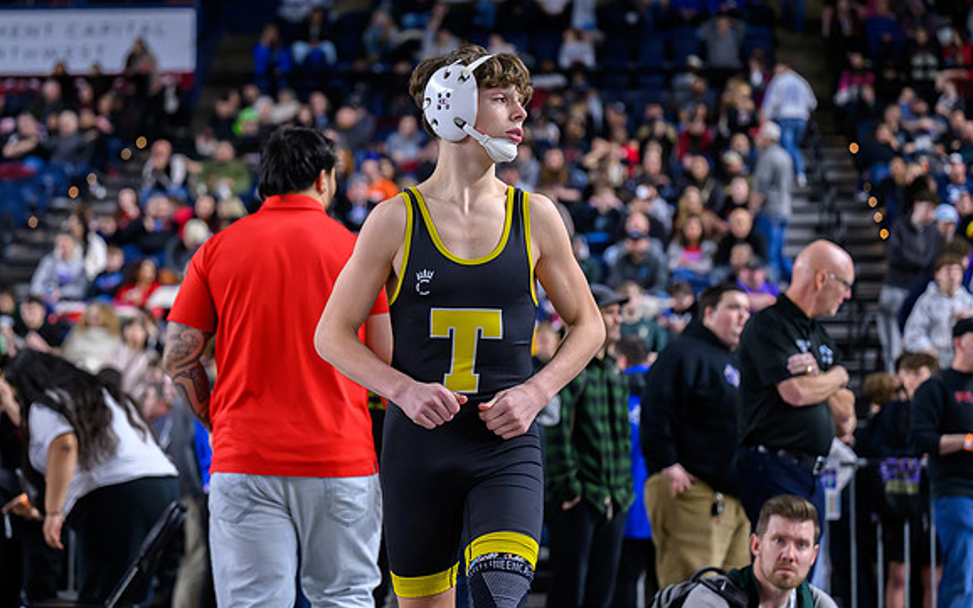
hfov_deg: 22.6
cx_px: 434
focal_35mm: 92
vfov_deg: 14.2
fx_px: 2439
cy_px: 268
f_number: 2.8
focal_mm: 74
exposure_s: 1/800
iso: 3200
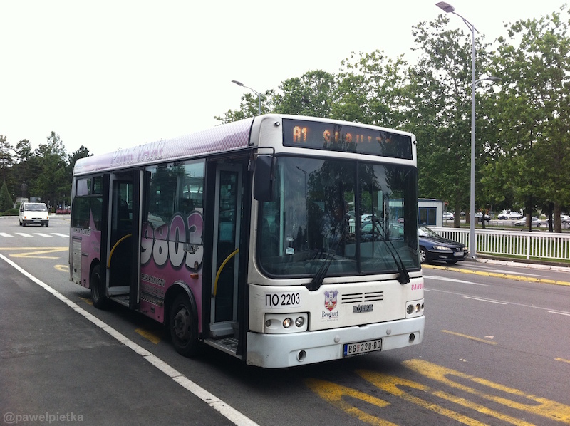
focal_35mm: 35
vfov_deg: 40.6
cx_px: 285
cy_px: 213
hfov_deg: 52.7
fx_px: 576
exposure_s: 1/503
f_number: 2.8
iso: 80
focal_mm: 3.85
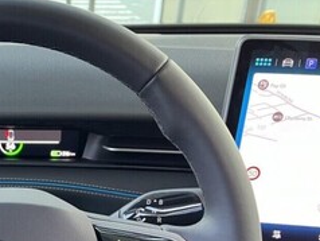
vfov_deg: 23.3
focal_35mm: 60
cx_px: -7
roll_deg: +0.3
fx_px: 555
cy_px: 251
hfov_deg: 29.8
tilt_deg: -29.3
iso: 320
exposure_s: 1/51
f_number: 1.6
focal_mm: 5.1
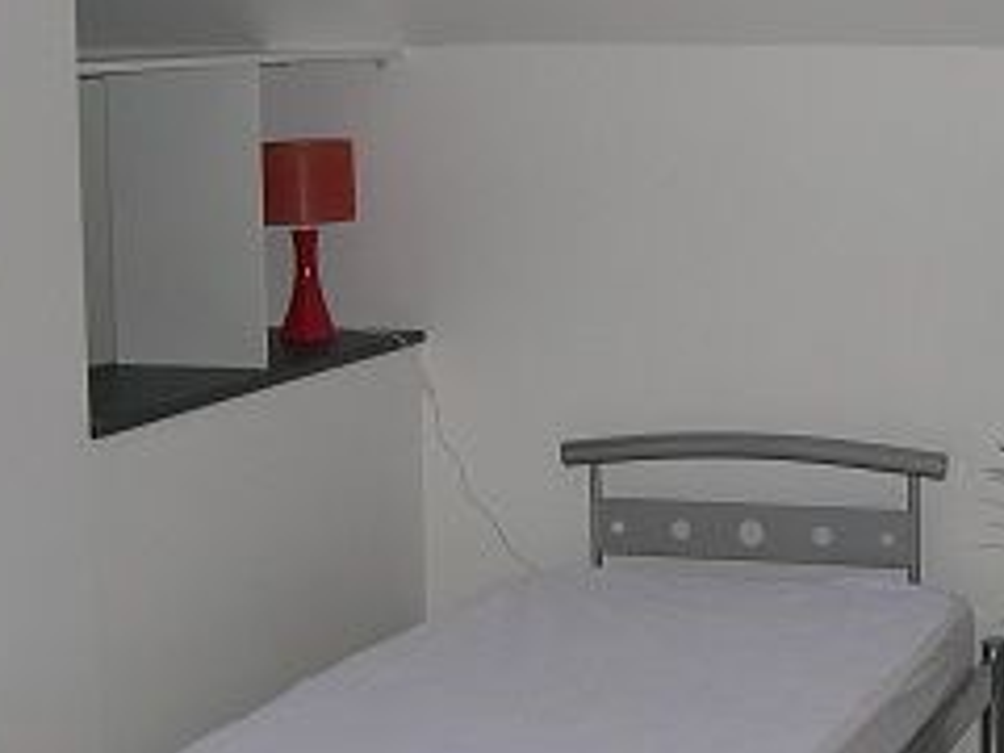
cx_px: 795
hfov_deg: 21.5
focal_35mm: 90
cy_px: 376
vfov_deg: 16.4
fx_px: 2610
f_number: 2.8
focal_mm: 8
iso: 100
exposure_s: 1/60
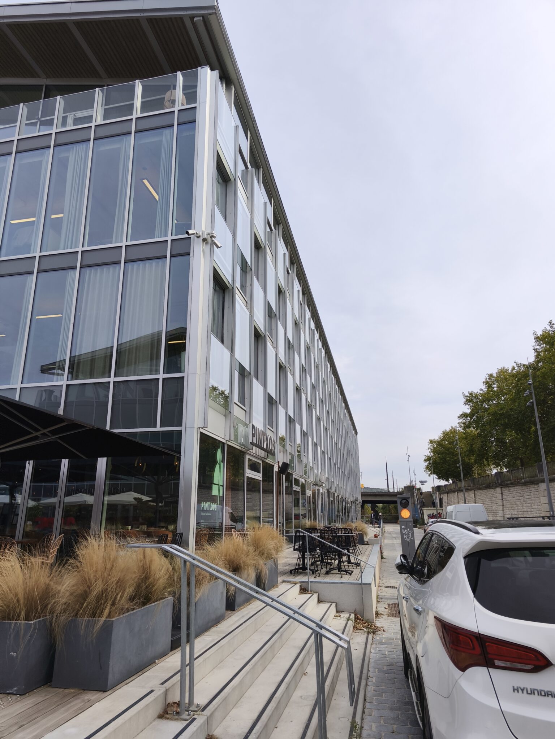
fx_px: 492
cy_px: 370
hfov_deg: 58.9
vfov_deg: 73.9
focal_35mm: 23
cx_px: 278
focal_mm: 5.35
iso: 80
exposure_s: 1/2251
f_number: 1.7
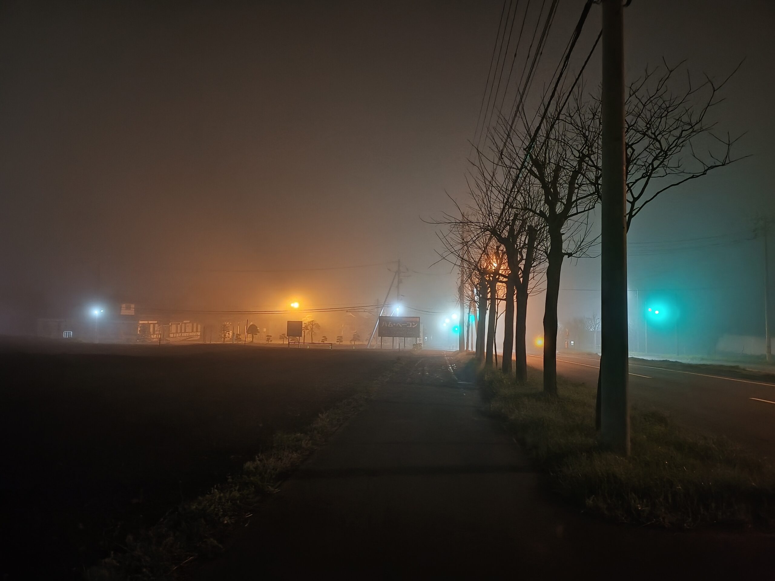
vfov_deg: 56.8
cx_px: 388
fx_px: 537
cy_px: 290
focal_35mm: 24
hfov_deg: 71.6
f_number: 1.4
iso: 5874
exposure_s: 1/20
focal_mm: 5.89
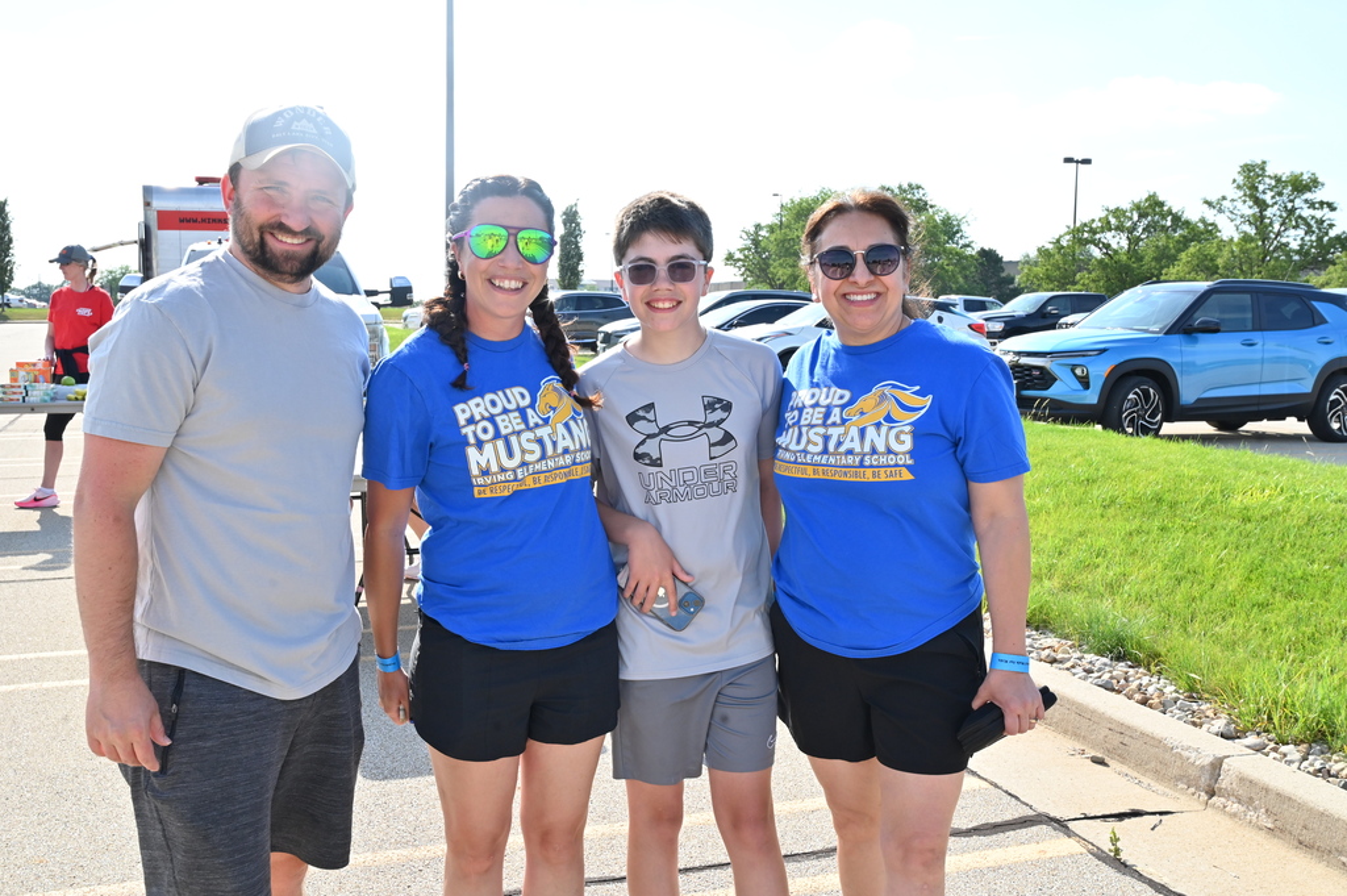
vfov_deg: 35.9
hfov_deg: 51.9
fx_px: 1383
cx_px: 674
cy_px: 448
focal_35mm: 37
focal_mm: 37
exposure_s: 1/500
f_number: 11
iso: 800
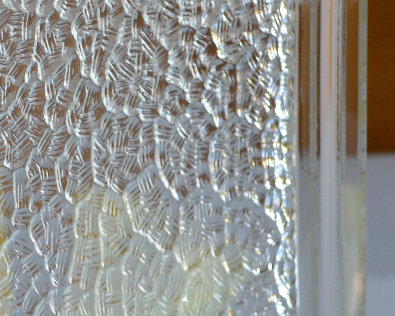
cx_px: -51
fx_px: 2066
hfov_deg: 10.8
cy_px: 148
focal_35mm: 177
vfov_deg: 8.7
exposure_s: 1/30
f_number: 5
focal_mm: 35
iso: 400
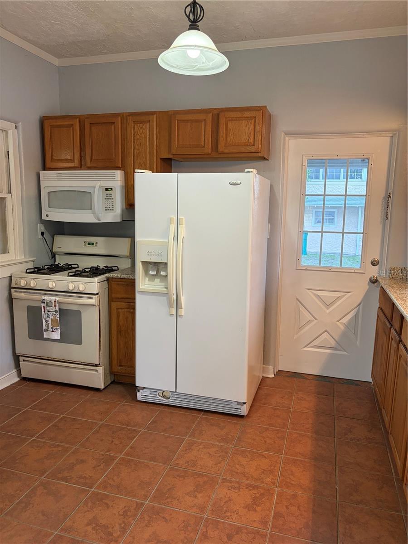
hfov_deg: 53.1
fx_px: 409
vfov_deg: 67.3
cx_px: 204
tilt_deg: -7.7
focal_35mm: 26
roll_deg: -1.1
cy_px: 272
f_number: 1.6
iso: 200
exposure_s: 1/60
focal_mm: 5.96
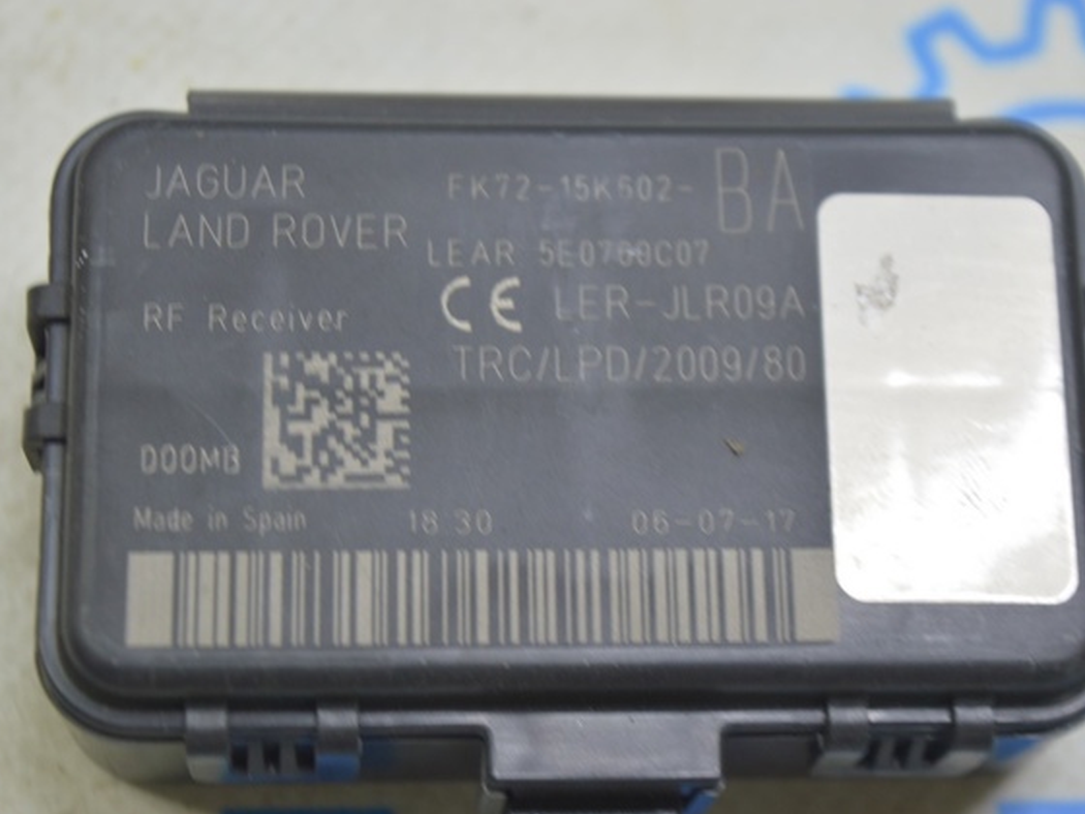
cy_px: 410
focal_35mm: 91
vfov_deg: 16.3
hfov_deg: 21.6
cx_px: 527
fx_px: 2838
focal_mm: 55
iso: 400
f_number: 5.6
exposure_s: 1/20
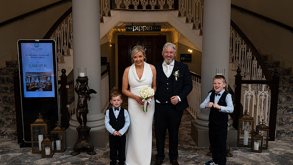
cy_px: 96
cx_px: 146
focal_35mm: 36
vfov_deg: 32.8
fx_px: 280
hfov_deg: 55.3
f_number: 4
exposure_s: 1/160
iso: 1000
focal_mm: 34
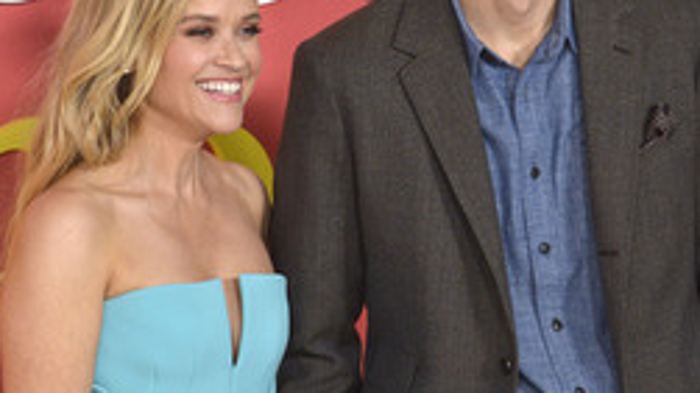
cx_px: 396
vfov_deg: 5.8
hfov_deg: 10.3
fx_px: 3897
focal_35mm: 210
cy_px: 148
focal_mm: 112
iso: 1600
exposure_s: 1/320
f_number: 6.3
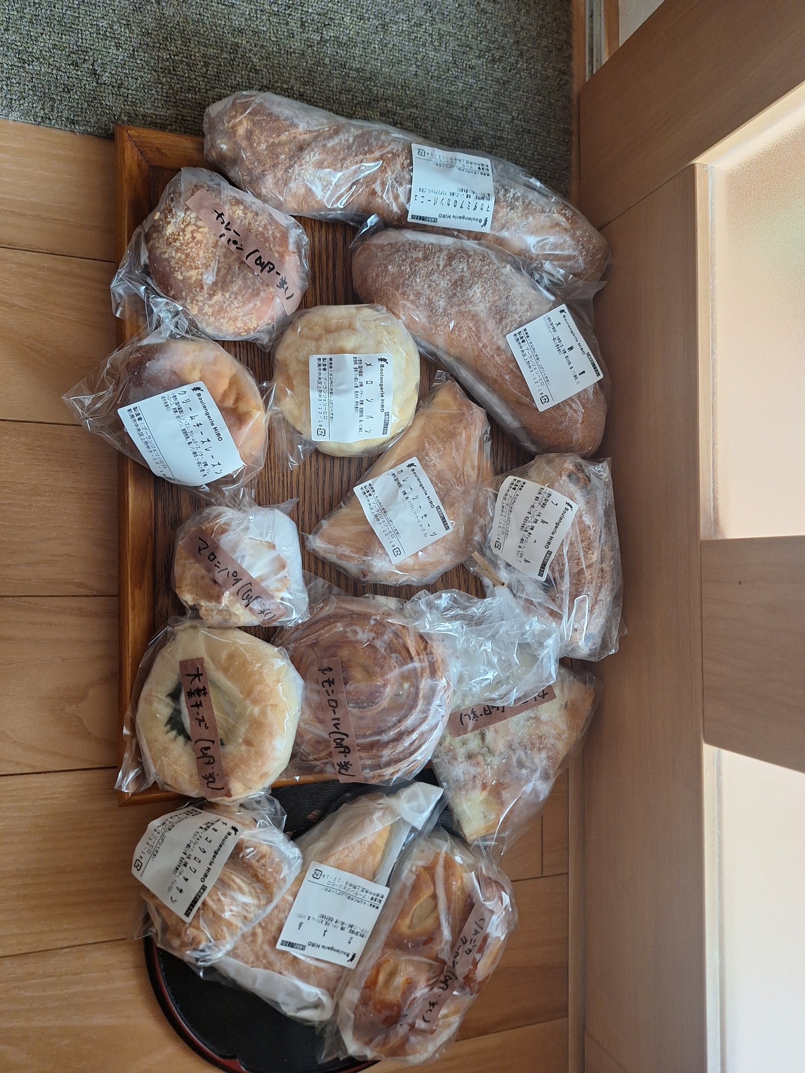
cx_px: 402
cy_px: 536
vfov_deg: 73.9
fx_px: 713
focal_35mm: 23
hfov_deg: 58.9
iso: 200
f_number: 1.8
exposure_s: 1/50
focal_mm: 5.54
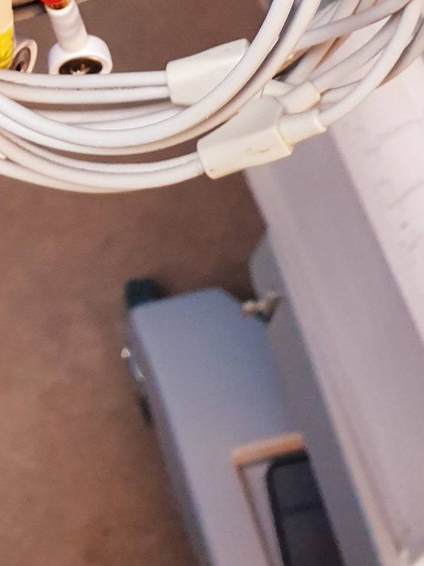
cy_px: -365
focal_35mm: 87
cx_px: 42
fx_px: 1420
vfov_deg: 18.8
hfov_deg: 16.7
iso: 160
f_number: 2.4
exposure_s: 1/50
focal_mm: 4.3
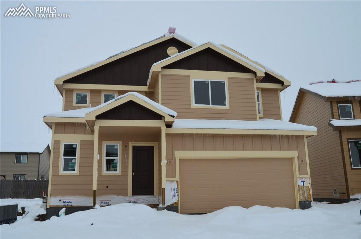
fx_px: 330
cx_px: 180
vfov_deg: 39.8
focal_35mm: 33
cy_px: 120
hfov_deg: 57.3
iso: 200
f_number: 11
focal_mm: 22
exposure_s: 1/400
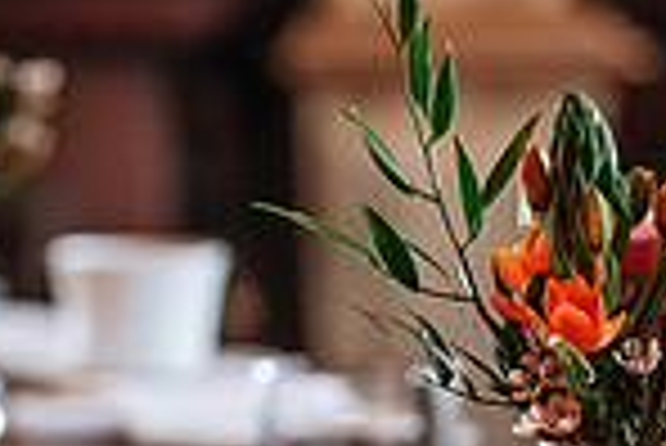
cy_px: 282
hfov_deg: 4.5
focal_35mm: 454
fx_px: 8407
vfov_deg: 3.0
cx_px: 18
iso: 160
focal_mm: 77.3
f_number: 2.8
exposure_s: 1/50
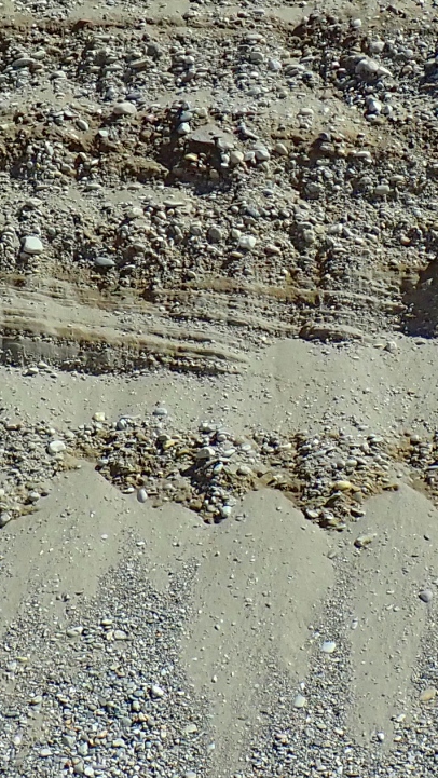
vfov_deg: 35.9
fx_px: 1197
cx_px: 326
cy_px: 311
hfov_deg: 20.6
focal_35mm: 58
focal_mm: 5.87
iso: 100
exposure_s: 1/200
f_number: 9
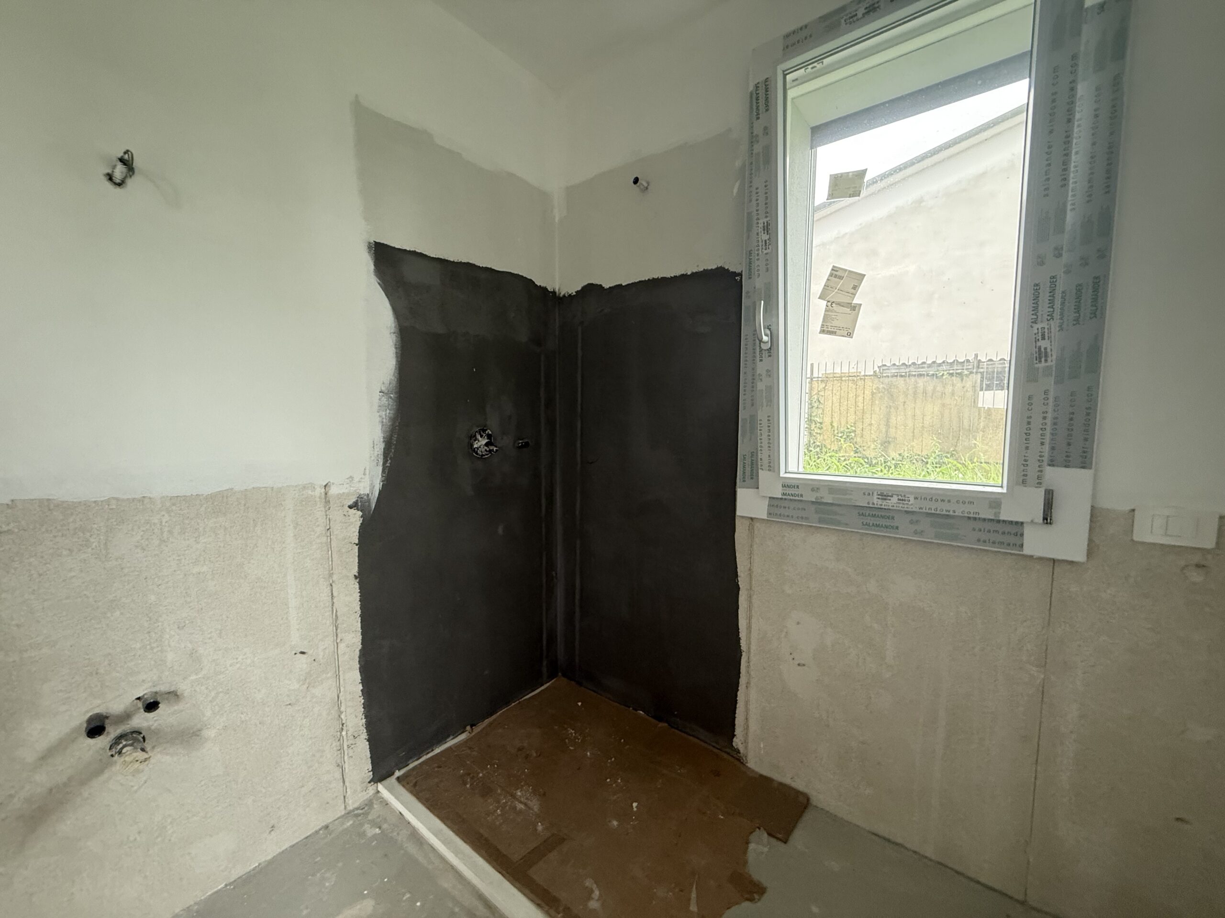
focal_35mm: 14
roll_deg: +0.3
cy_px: 459
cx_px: 612
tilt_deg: -4.4
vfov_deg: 85.7
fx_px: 495
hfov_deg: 102.1
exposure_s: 1/60
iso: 400
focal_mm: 2.22
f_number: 2.2
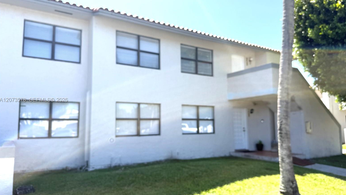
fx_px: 248
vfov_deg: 42.9
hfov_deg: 69.8
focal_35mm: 27
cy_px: 100
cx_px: 177
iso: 80
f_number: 1.78
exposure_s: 1/1493
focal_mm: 6.76
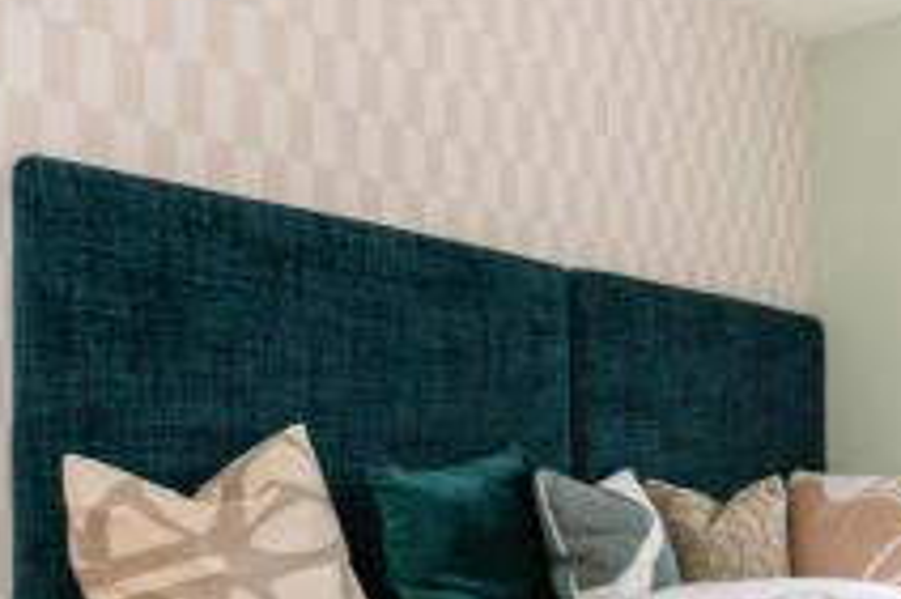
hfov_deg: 43.2
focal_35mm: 36
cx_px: 956
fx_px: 900
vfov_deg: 35.7
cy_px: 469
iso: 200
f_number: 7.1
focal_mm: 16
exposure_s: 1/15
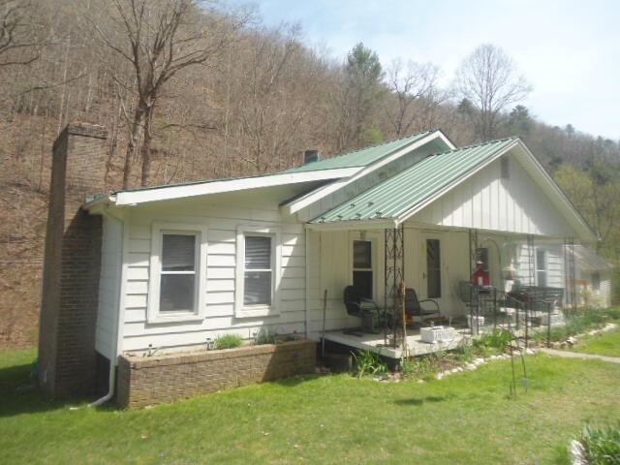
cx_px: 310
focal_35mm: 26
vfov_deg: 53.1
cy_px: 232
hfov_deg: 67.3
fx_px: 466
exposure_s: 1/800
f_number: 2.8
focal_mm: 4.7
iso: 80
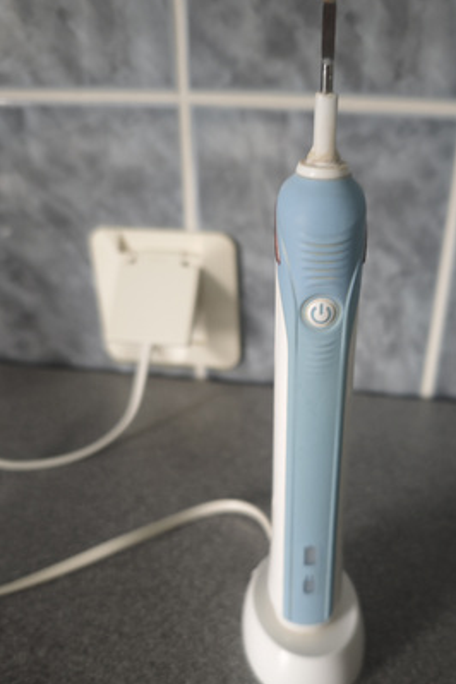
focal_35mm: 30
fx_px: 570
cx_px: 308
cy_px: 379
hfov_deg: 42.9
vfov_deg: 61.8
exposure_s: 1/33.3
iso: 1000
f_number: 1.6
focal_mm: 6.55
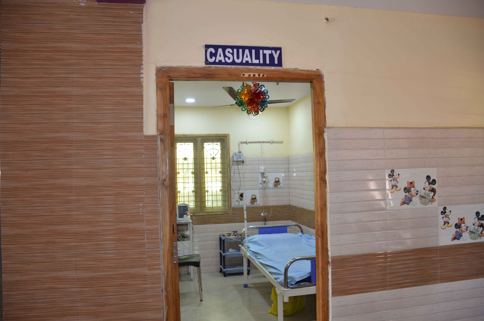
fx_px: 362
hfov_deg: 67.5
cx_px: 242
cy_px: 160
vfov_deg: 47.7
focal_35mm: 27
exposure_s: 1/60
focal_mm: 18
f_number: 3.5
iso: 720
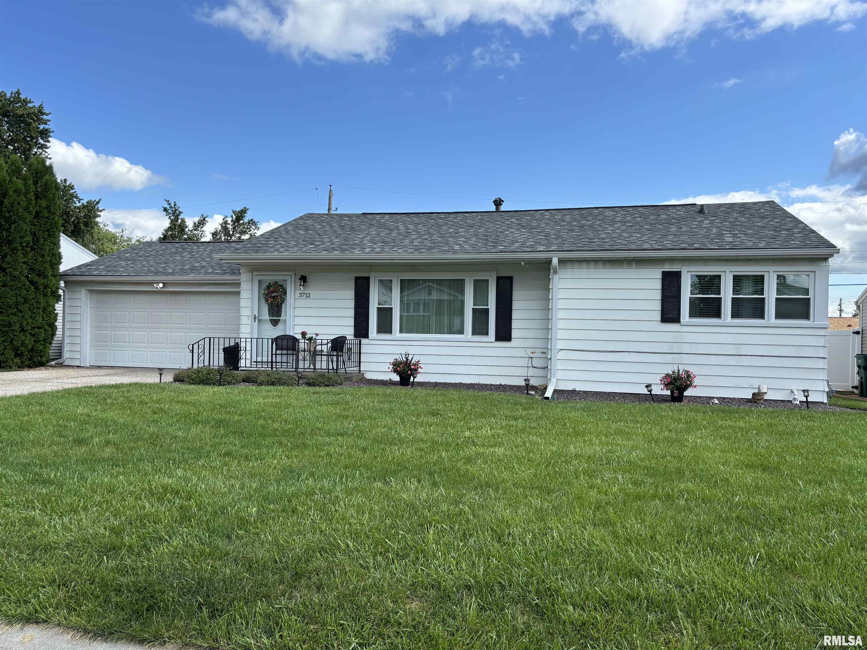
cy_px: 325
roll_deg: -0.9
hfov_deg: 67.3
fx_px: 651
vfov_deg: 53.1
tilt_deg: +0.0
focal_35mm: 26
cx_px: 434
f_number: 1.6
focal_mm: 5.96
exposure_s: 1/2451
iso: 50
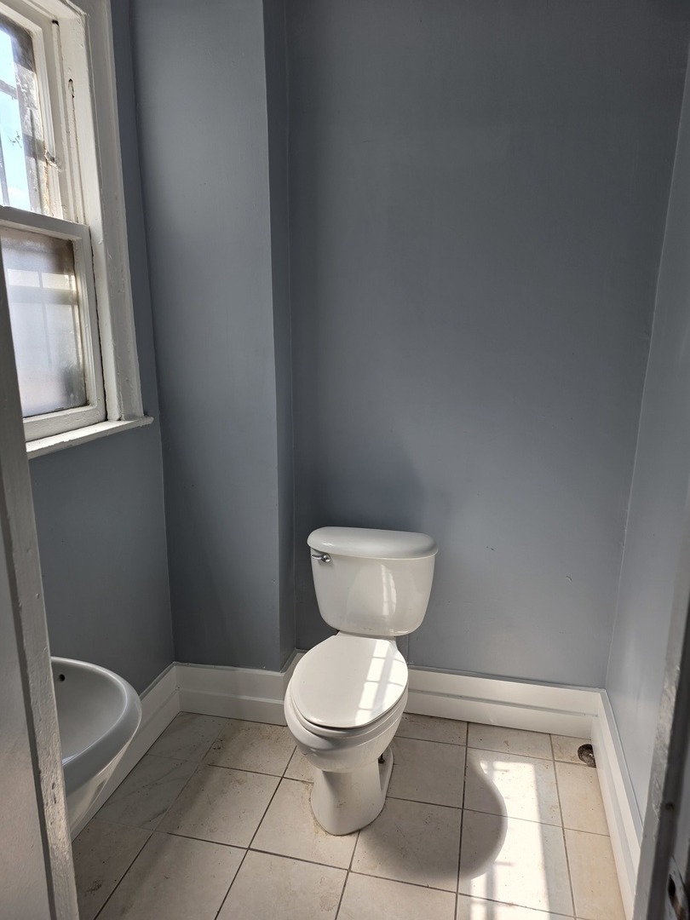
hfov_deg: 58.9
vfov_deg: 73.9
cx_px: 345
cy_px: 460
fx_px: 611
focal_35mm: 23
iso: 50
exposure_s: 1/180
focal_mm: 6.25
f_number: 1.7
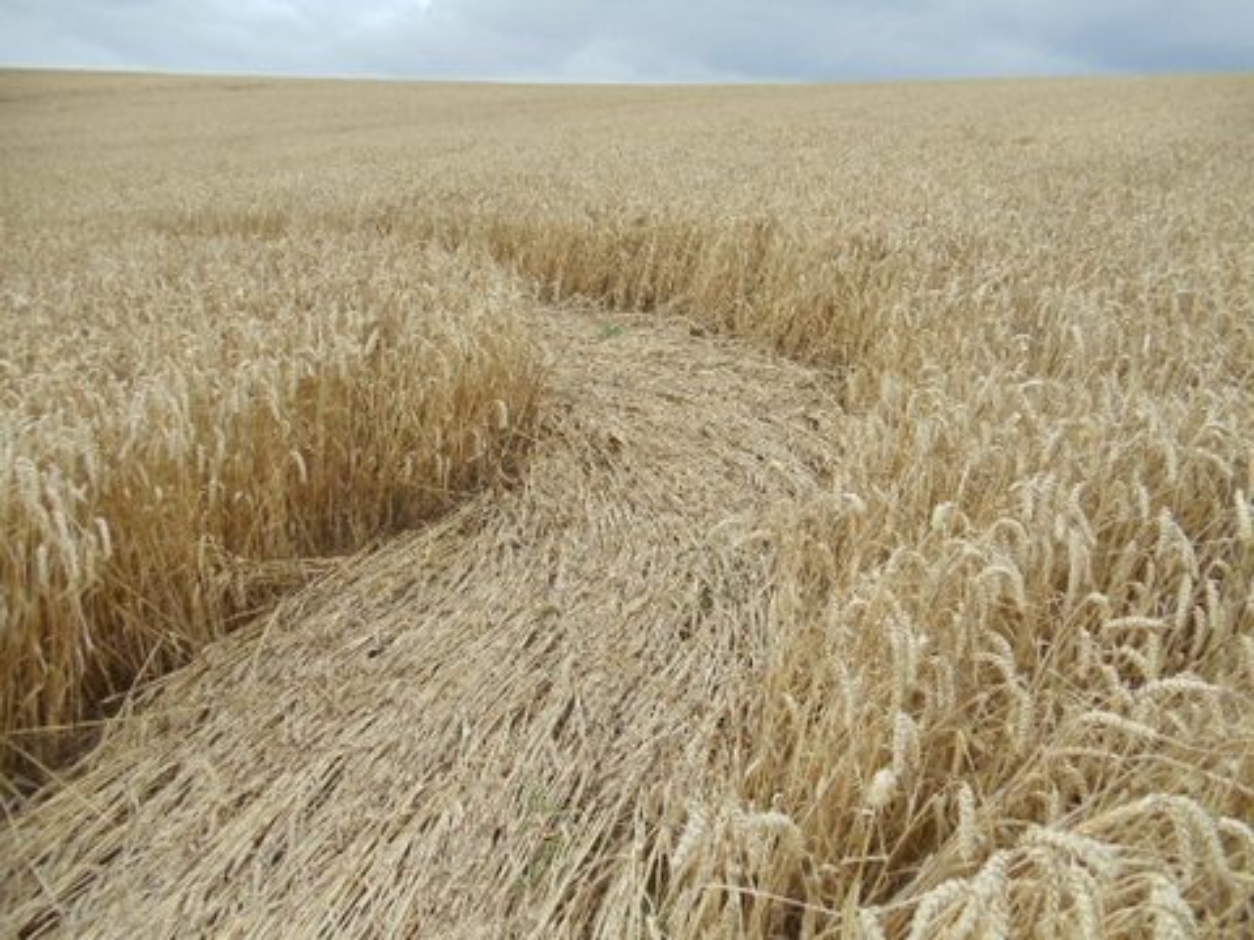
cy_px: 470
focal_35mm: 44
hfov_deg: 42.9
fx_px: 1594
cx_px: 627
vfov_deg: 32.9
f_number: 3.5
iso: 80
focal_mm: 6
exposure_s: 1/320
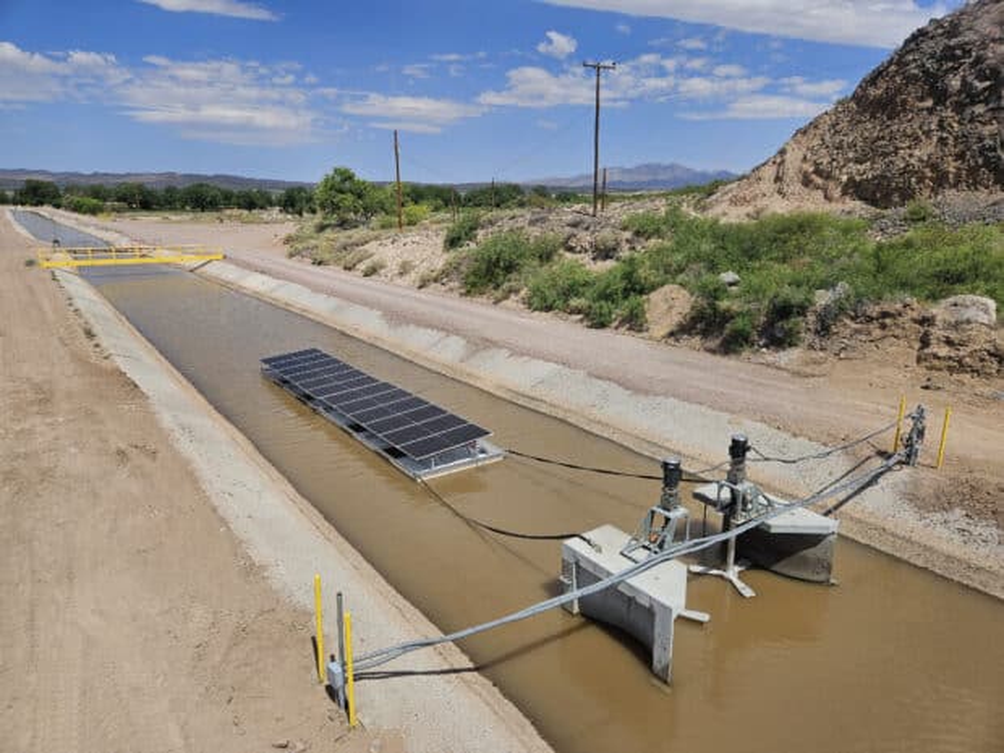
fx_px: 667
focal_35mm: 23
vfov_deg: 58.9
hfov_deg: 73.9
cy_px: 376
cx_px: 502
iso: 25
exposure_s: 1/3697
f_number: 1.8
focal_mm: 5.4
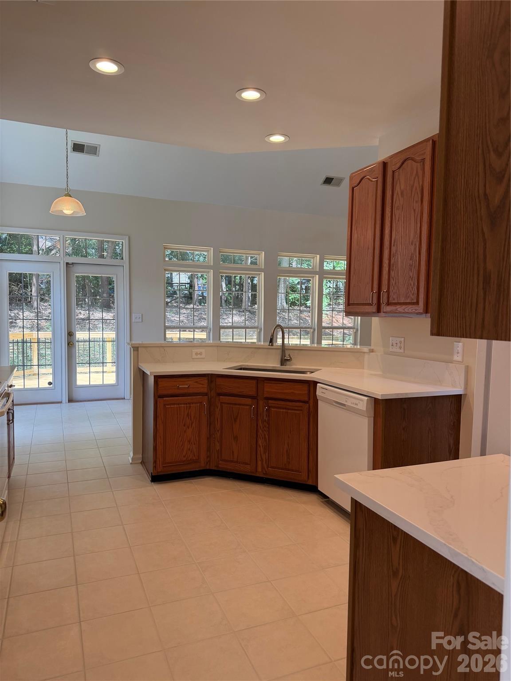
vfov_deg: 71.6
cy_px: 340
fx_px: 472
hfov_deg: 56.8
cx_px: 256
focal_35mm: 24
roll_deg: -1.2
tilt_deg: -4.7
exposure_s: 1/204
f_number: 1.78
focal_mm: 6.76
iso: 125
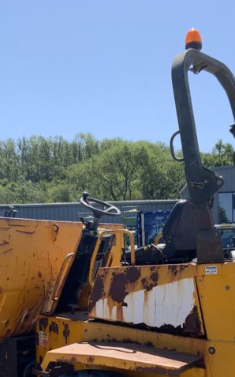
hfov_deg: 19.7
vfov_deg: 30.4
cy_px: 296
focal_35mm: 66
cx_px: 106
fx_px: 677
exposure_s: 1/1451
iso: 16
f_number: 1.8
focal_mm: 3
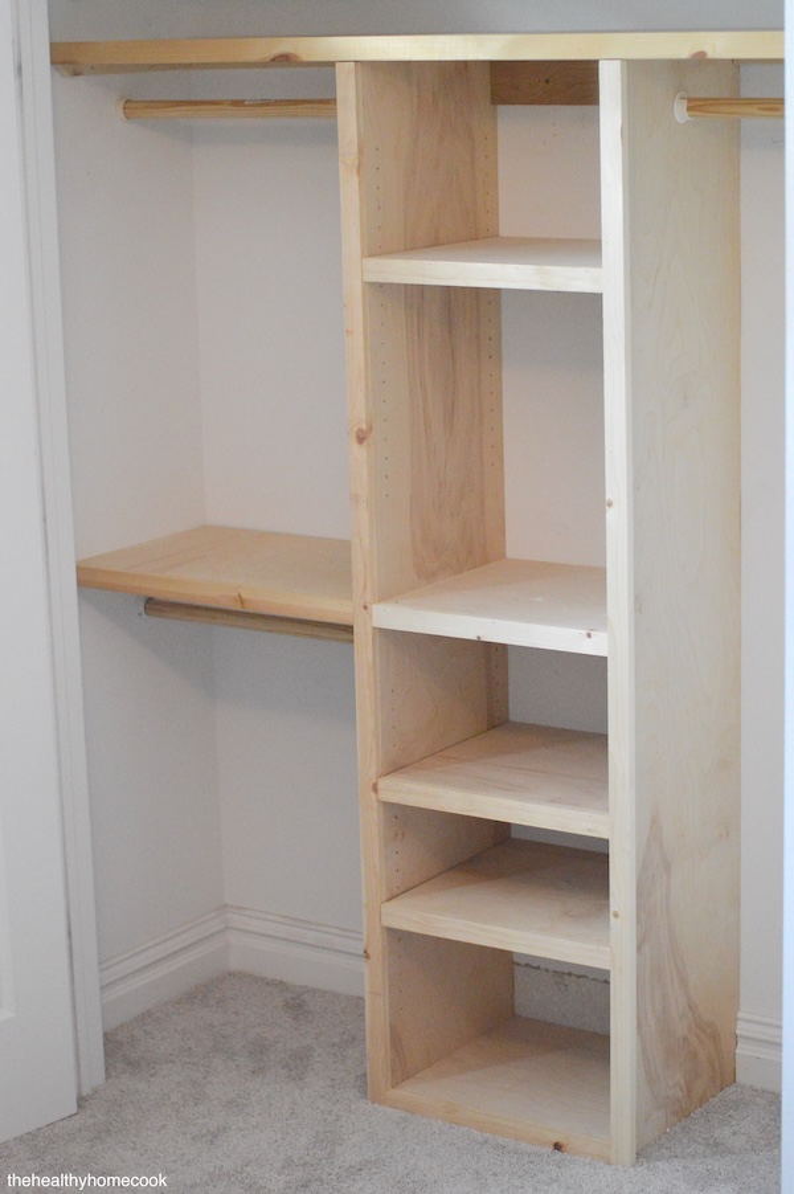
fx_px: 2485
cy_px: 597
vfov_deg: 27.0
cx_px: 397
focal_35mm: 75
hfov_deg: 18.2
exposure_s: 1/400
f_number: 2
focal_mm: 50
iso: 3200
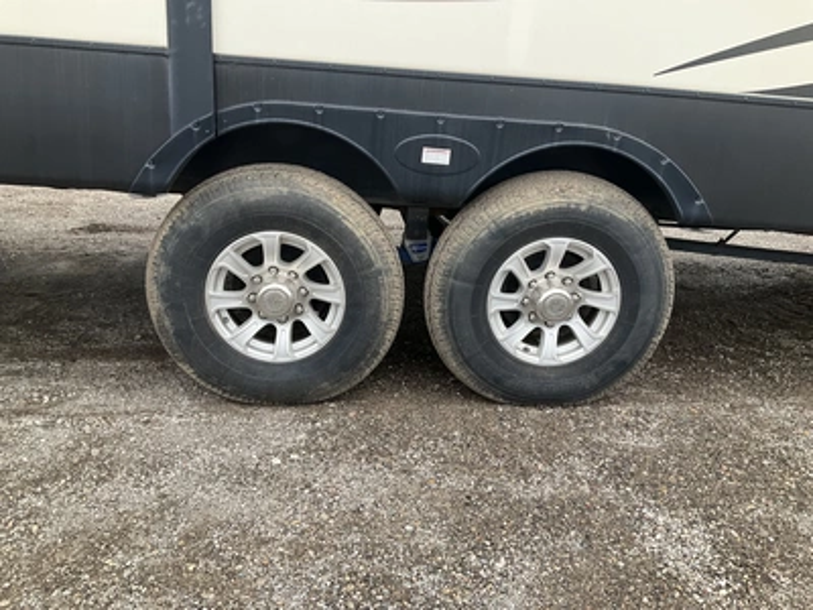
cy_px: 305
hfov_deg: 61.7
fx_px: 681
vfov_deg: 48.2
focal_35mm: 29
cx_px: 406
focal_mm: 3
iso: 40
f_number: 1.8
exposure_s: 1/122
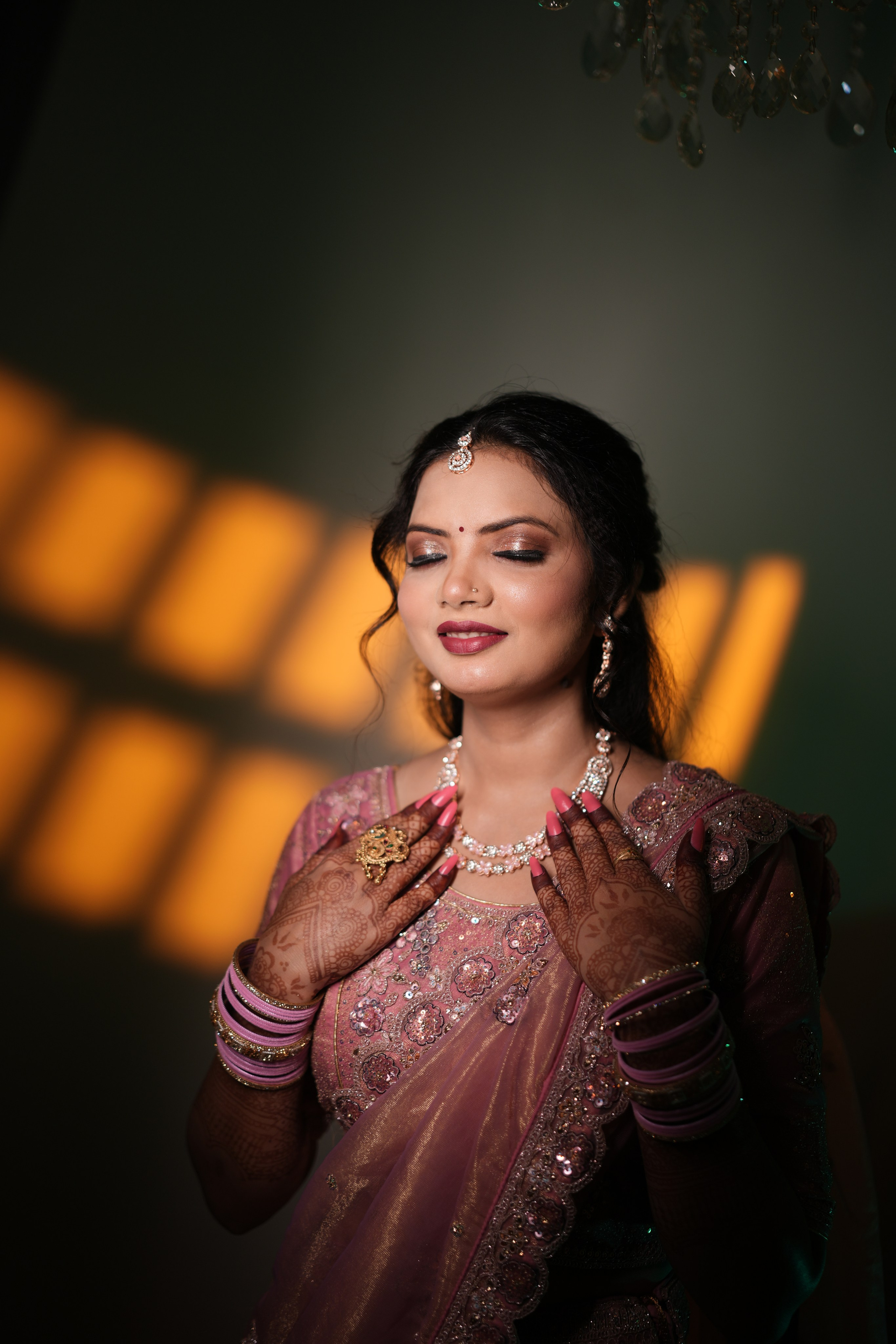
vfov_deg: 54.4
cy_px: 672
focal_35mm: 35
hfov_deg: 37.9
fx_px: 1307
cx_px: 448
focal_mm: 35
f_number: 1.4
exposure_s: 1/200
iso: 125
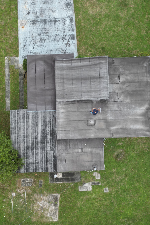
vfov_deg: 71.5
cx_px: 82
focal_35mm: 25
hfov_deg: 51.2
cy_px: 112
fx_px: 156
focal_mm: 6.72
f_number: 1.7
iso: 100
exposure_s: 1/200
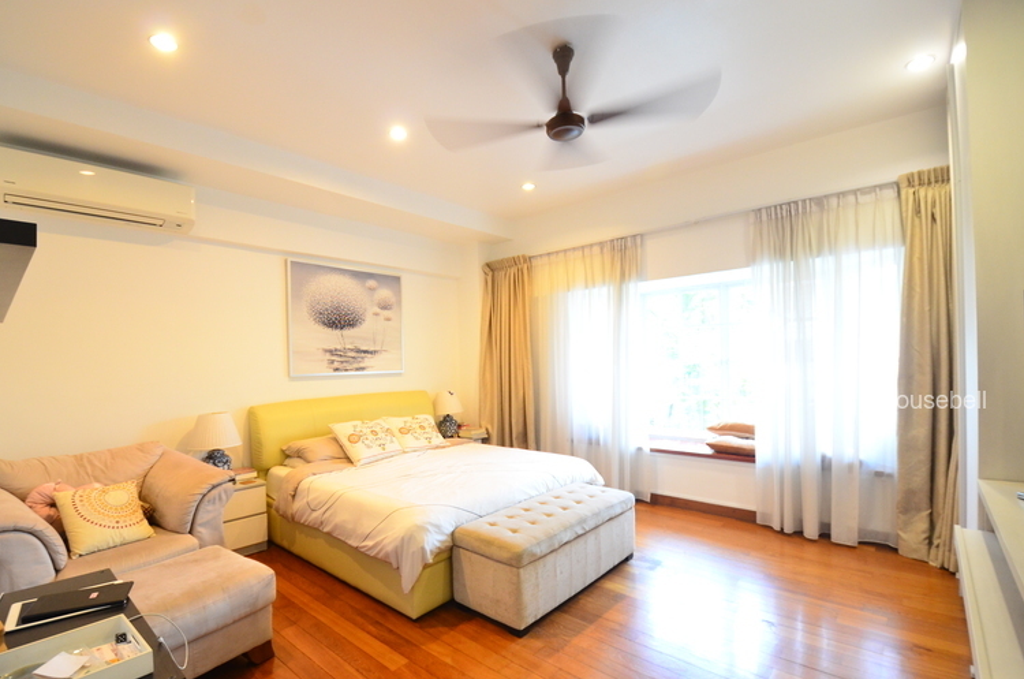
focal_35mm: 16
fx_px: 454
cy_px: 357
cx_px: 481
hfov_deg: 96.7
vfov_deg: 73.5
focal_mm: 10
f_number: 4.5
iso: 1250
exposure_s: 1/13
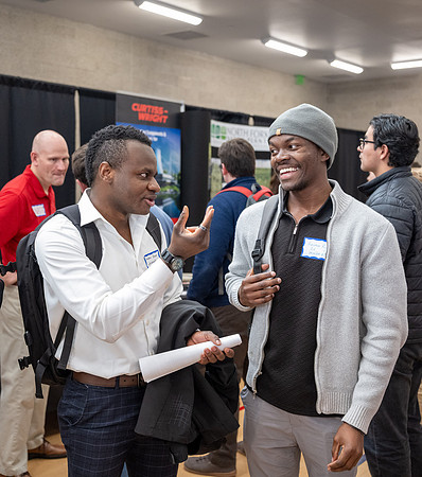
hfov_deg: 35.1
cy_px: 238
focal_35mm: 45
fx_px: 666
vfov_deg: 39.4
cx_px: 190
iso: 1600
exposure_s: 1/250
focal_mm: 33.5
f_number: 2.8
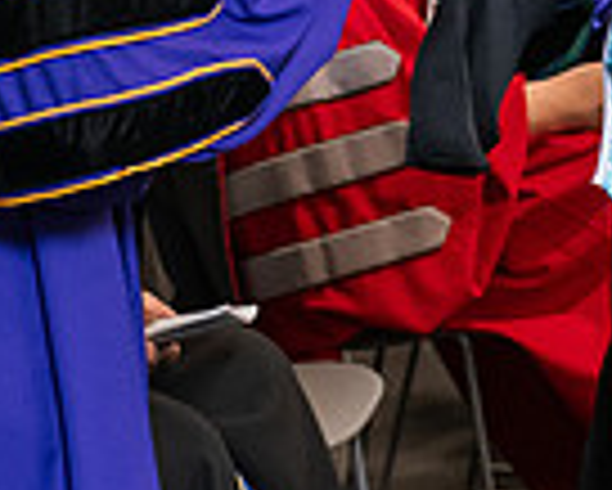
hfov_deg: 6.9
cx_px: 378
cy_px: -344
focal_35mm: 281
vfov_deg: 5.4
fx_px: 5093
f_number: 5
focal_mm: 70
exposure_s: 1/125
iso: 2000
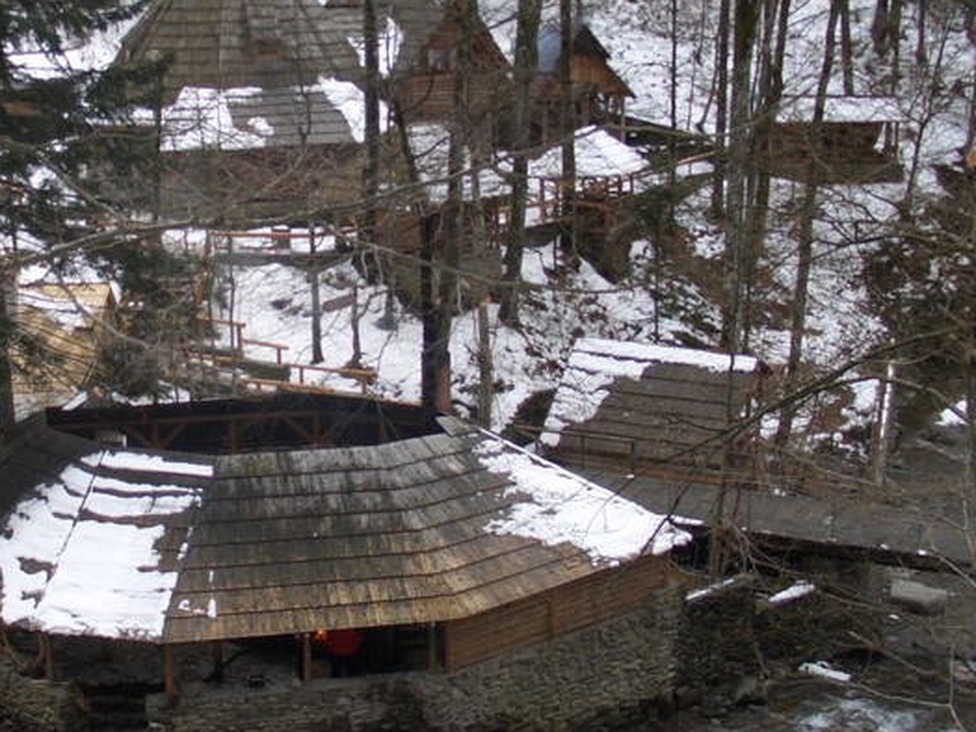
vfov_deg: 25.2
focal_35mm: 58
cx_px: 243
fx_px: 1636
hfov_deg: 32.6
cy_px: 308
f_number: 2.8
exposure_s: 1/80
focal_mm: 7.1
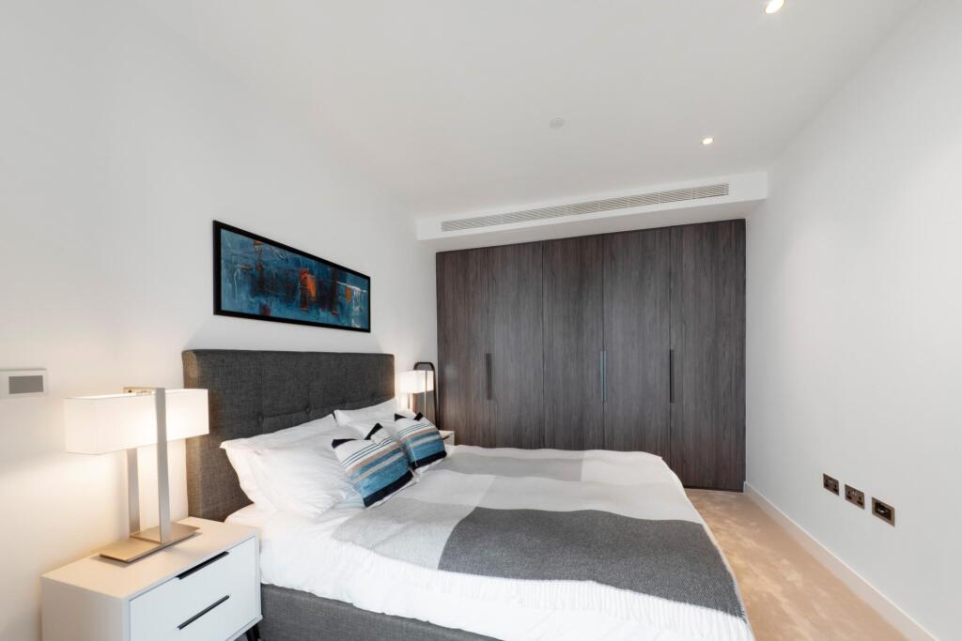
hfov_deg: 104.2
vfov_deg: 81.2
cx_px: 481
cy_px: 320
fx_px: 374
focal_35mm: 14
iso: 250
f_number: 16
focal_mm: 14
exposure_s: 1/5
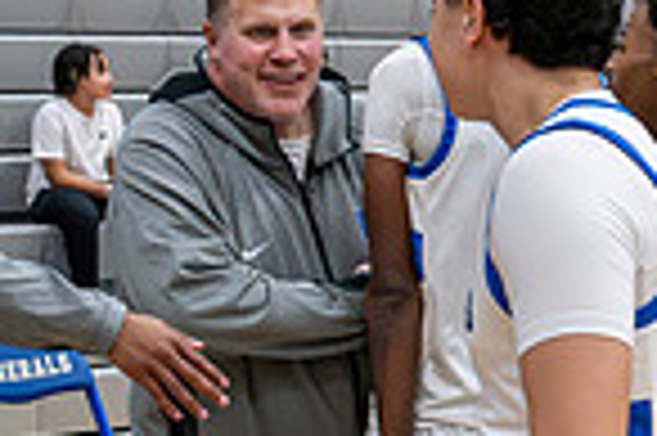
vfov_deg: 9.6
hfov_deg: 13.8
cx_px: 884
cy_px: 251
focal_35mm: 143
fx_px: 2607
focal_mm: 29
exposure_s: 1/400
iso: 10000
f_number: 5.6
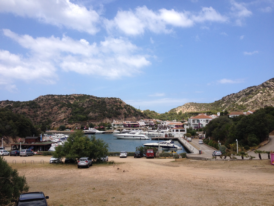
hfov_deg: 52.6
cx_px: 137
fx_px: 277
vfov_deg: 40.7
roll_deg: -0.1
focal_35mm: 35
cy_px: 103
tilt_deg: +2.9
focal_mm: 4.28
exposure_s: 1/1672
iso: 50
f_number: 2.4
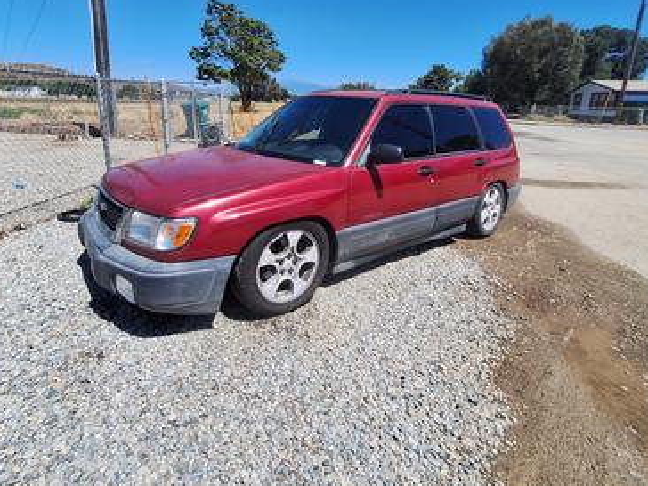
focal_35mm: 18
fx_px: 337
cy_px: 183
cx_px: 319
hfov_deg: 87.7
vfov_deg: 70.5
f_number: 2.2
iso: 40
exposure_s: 1/1376
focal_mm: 1.74
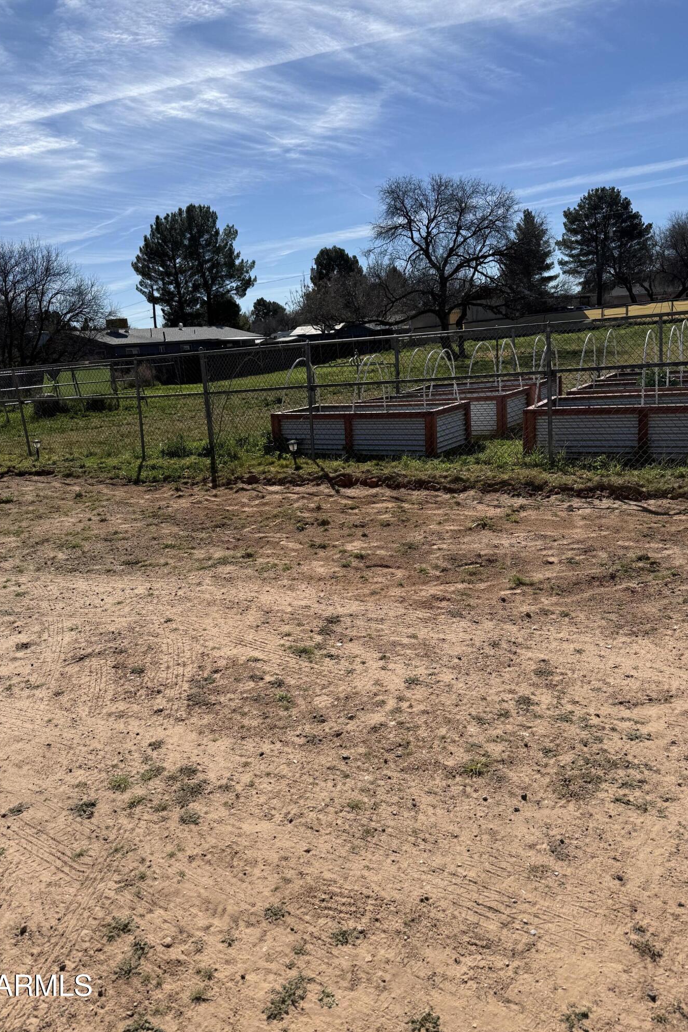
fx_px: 717
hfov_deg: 51.2
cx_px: 306
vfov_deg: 71.5
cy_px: 516
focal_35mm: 25
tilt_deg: -14.0
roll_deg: +5.1
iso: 80
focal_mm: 6.76
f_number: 1.78
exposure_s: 1/7353
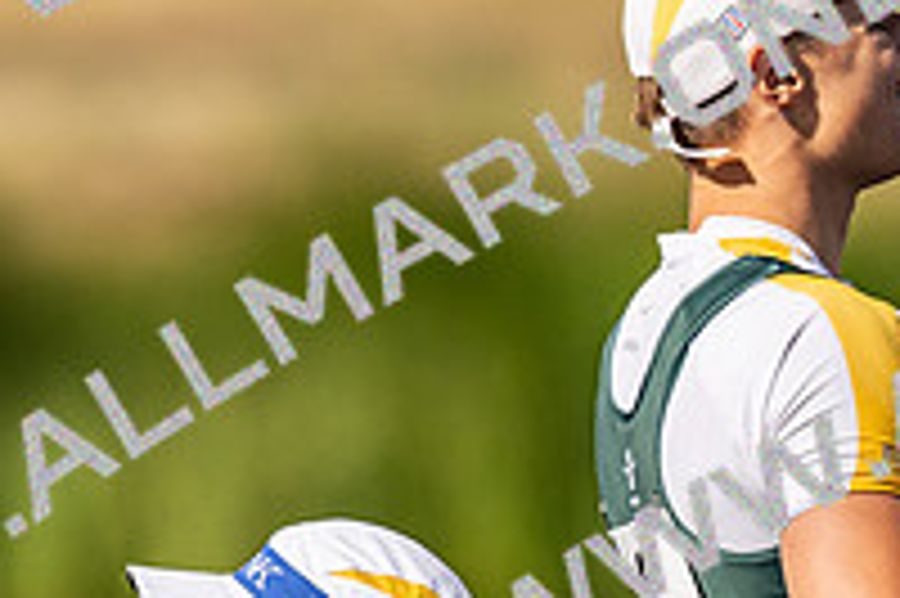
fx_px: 65245
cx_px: 135
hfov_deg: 0.8
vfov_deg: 0.5
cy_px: 751
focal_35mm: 2612
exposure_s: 1/2500
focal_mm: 600
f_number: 4
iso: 140
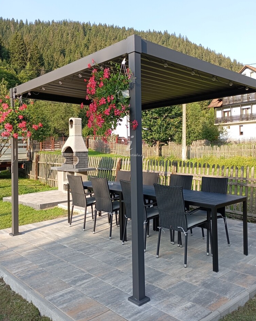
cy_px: 147
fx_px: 284
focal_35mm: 30
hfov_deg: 48.5
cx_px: 130
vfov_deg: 58.7
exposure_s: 1/132
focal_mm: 4.27
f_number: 1.8
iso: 101
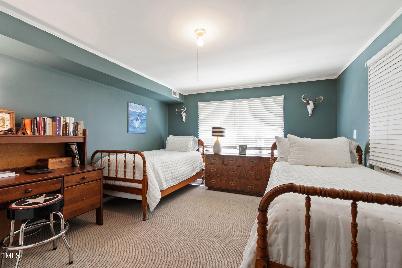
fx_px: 167
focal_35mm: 15
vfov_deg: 77.3
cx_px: 201
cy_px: 134
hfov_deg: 100.4
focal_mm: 10
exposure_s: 1/1.25
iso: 100
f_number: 8
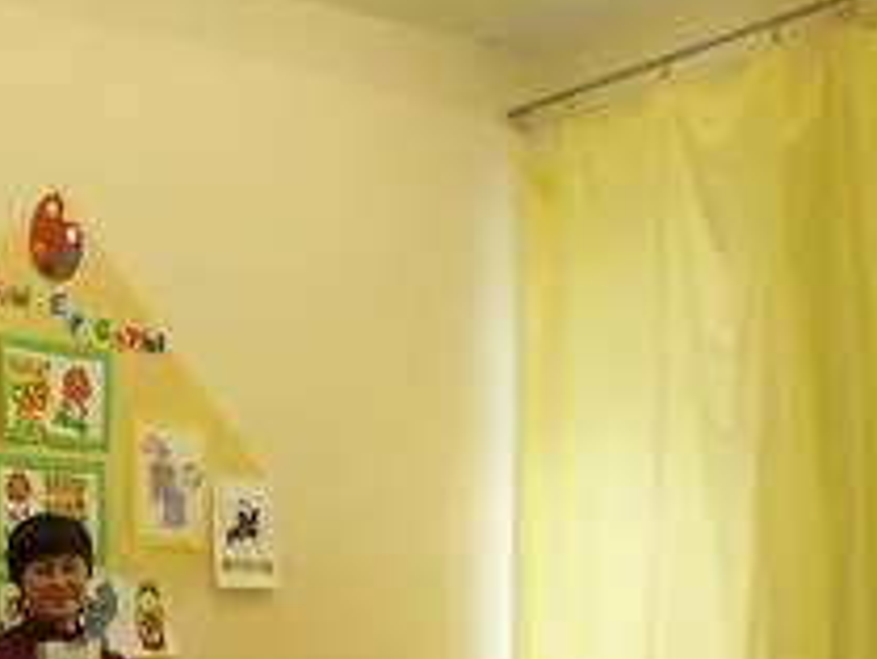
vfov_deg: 20.3
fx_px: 1749
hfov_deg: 26.8
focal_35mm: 69
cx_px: 21
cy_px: 726
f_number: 2.8
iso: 125
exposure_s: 1/60
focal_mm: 4.3
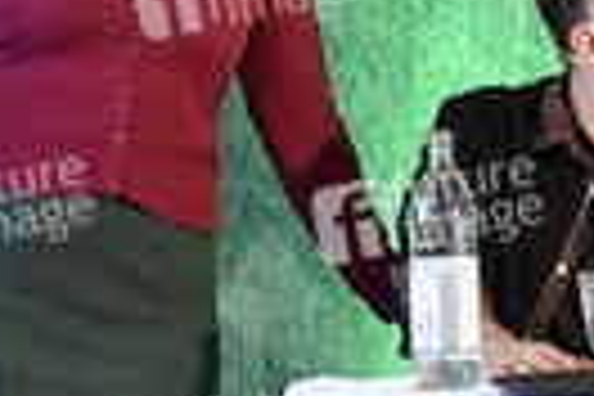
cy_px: 99
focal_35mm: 339
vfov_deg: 4.1
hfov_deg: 6.0
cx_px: 758
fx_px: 5593
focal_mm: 66
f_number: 6.3
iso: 5000
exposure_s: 1/160
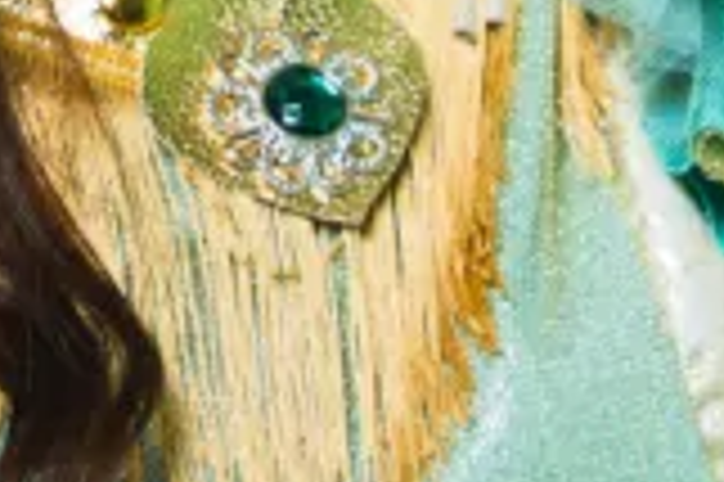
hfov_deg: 3.9
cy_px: -347
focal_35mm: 523
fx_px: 10507
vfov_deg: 2.6
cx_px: 18
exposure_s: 1/200
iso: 250
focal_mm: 70
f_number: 2.8
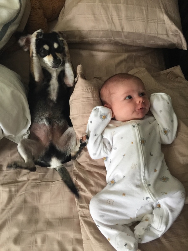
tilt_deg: -76.4
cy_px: 126
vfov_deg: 61.7
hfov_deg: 48.2
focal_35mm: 29
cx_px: 94
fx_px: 210
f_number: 2.2
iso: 100
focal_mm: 4.15
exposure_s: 1/10
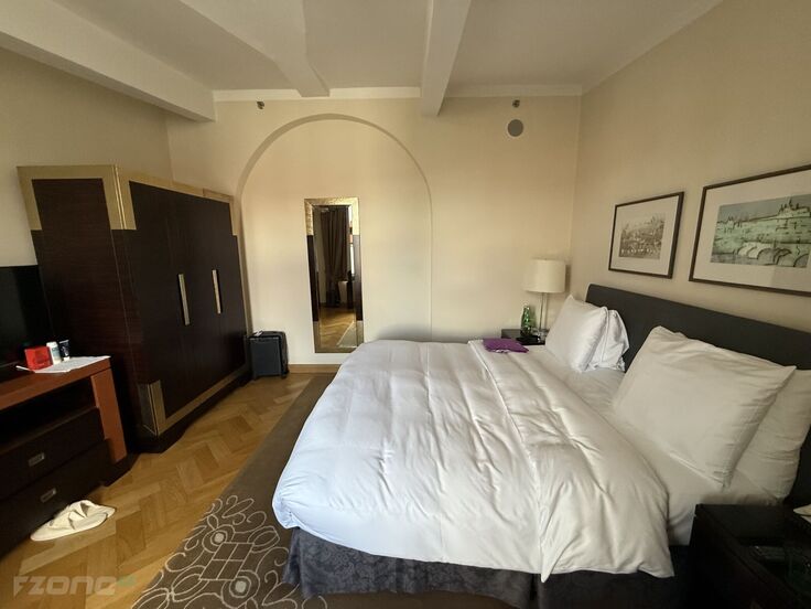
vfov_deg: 85.7
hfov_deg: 102.1
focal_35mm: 14
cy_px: 304
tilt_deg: -8.9
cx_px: 406
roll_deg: +0.4
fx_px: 328
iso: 320
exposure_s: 1/99
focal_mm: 2.22
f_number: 2.2
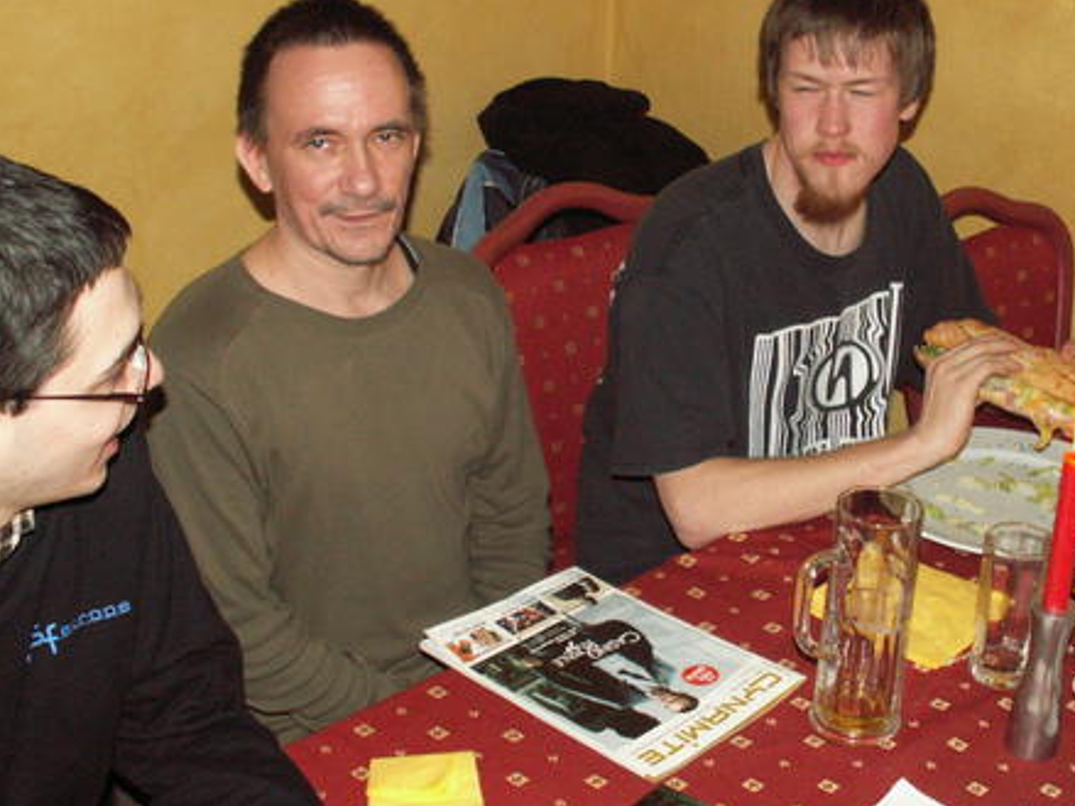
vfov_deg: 28.5
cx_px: 622
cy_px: 404
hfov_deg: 37.4
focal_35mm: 51
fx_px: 1583
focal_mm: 5.86
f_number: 2.8
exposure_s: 1/40
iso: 160
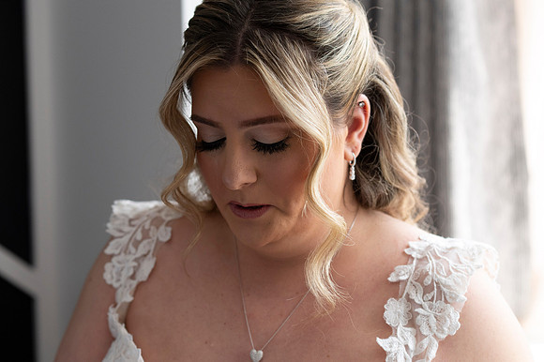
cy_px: 181
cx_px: 272
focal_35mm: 85
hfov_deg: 23.9
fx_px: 1284
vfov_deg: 16.1
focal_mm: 85
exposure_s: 1/800
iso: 1600
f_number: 4
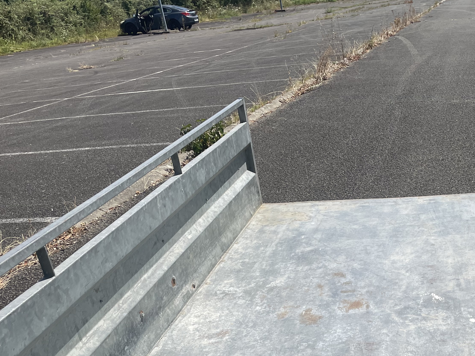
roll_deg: +5.6
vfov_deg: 29.8
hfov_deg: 38.8
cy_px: 309
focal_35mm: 47
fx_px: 645
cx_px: 383
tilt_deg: -25.8
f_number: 1.6
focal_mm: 4.2
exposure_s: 1/5291
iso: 32
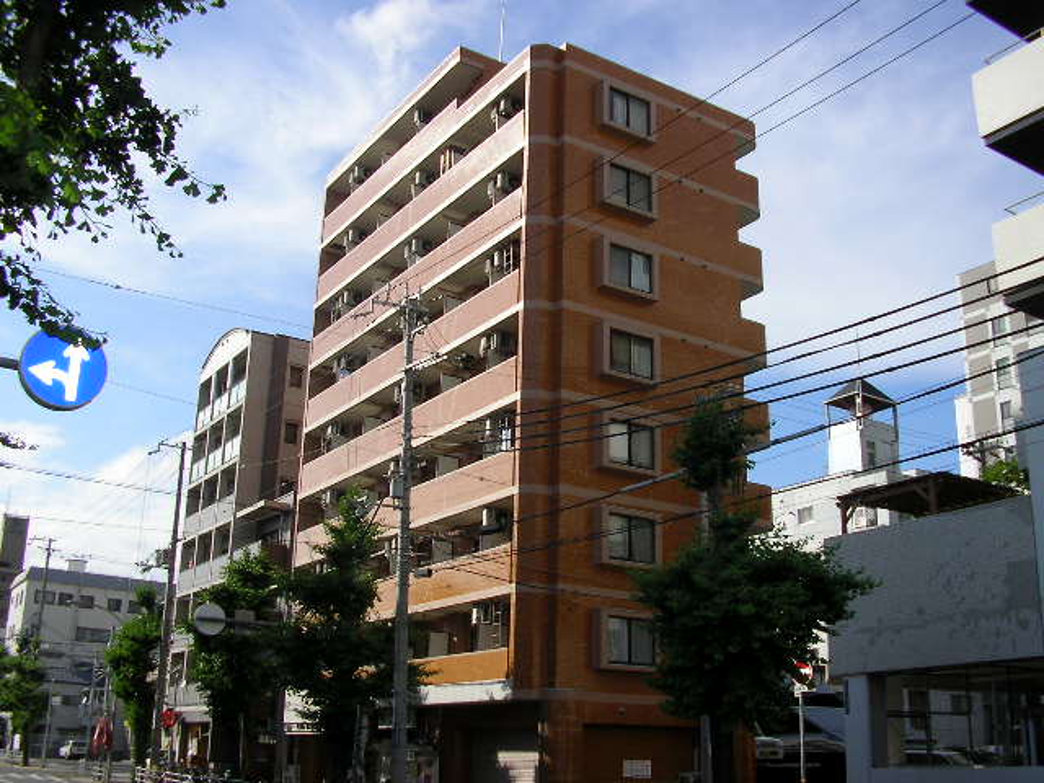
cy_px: 392
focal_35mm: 38
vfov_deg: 37.7
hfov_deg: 49.0
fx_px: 1146
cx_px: 522
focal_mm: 5.8
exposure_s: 1/783
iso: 71
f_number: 4.1
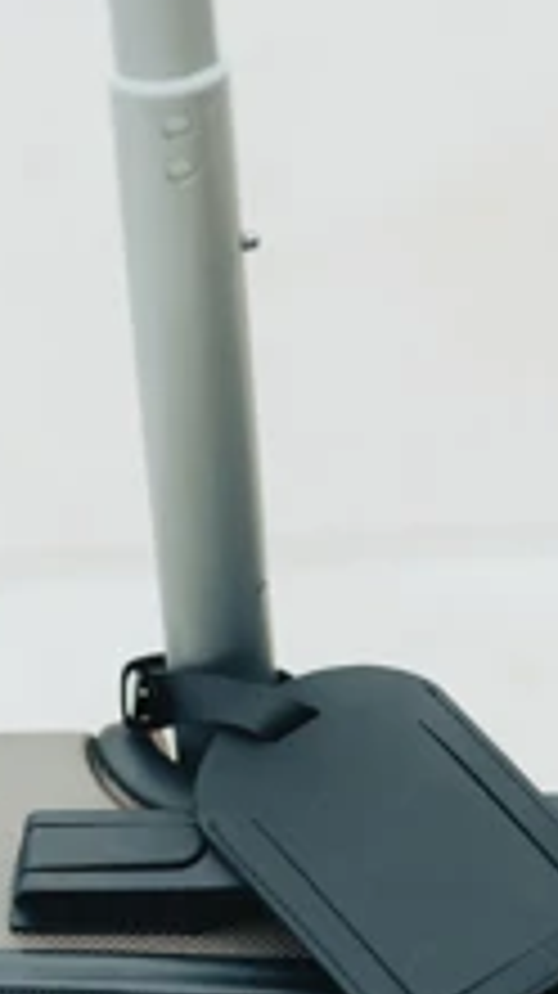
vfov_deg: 13.3
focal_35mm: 161
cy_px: 677
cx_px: 482
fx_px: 4243
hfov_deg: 7.5
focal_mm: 68
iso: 200
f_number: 2.8
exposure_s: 1/500
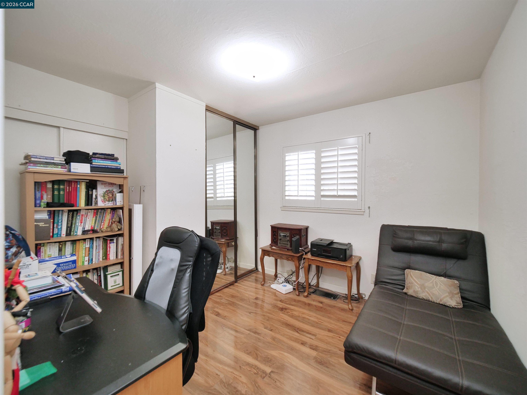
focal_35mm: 14
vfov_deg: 85.7
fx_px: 213
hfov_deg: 102.1
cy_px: 198
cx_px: 264
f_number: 2.8
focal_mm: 7
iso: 800
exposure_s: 1/160
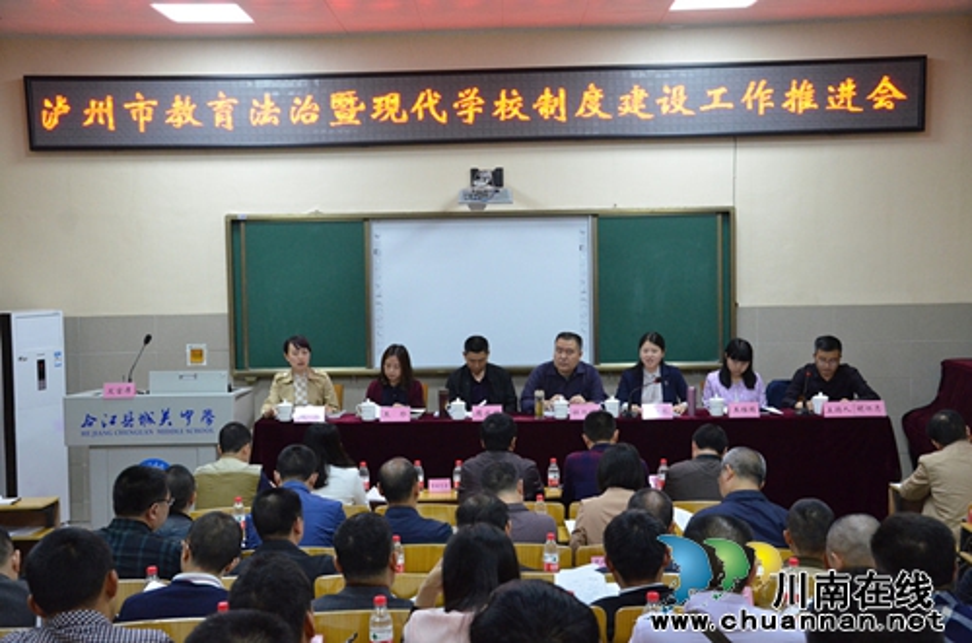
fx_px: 1131
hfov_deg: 46.5
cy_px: 322
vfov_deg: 31.7
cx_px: 486
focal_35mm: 42
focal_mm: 28
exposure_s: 1/125
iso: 3200
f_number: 5.6
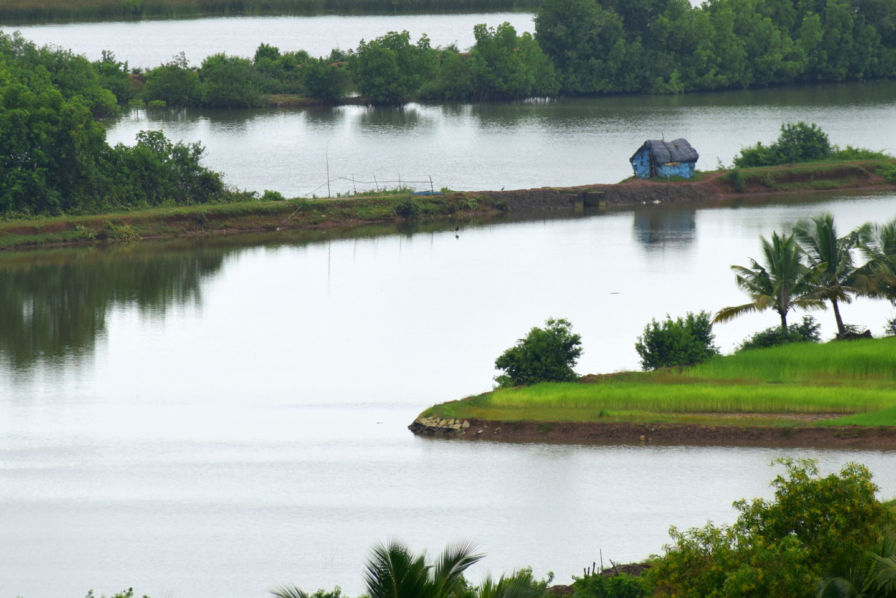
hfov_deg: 3.9
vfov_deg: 2.6
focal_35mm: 534
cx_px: 416
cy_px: 195
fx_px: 13291
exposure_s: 1/320
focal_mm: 250
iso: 400
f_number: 10
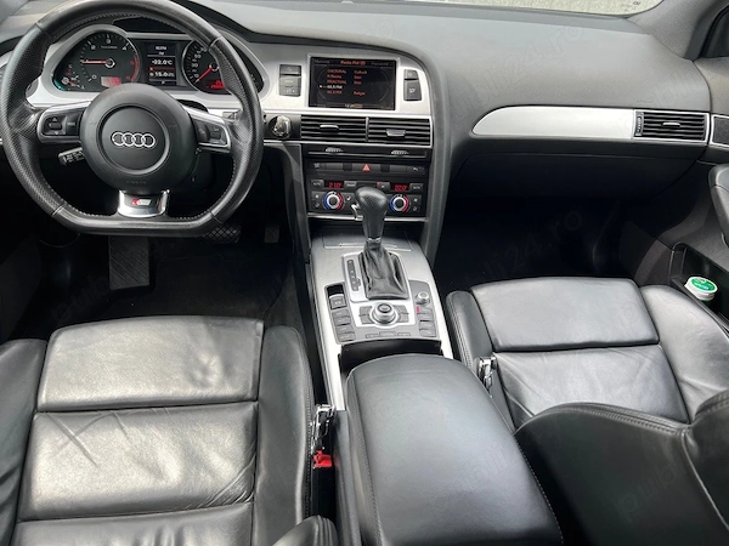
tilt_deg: -32.0
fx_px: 548
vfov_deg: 53.1
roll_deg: -3.2
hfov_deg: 67.3
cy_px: 273
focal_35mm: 26
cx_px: 364
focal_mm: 5.7
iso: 40
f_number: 1.5
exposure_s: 1/271
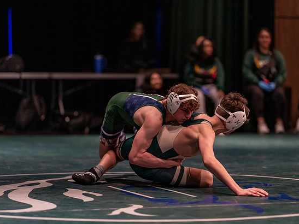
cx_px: 153
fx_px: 1295
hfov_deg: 13.2
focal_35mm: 150
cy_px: 111
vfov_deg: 9.9
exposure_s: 1/800
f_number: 1.8
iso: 2000
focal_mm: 135
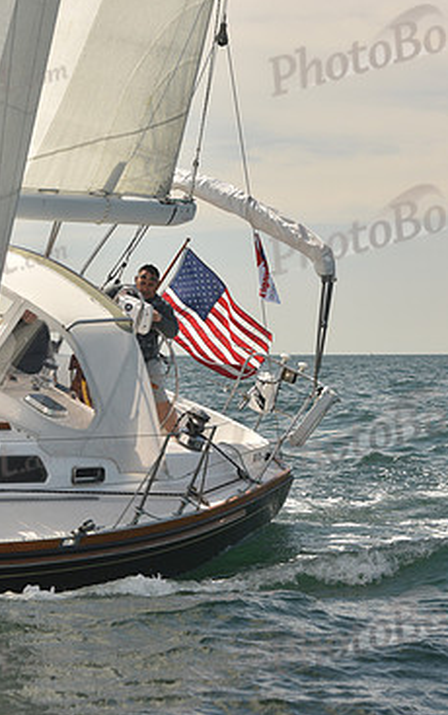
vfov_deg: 15.8
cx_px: 169
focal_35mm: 132
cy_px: 354
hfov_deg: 9.9
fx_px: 2574
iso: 250
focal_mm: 82
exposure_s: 1/640
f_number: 6.3
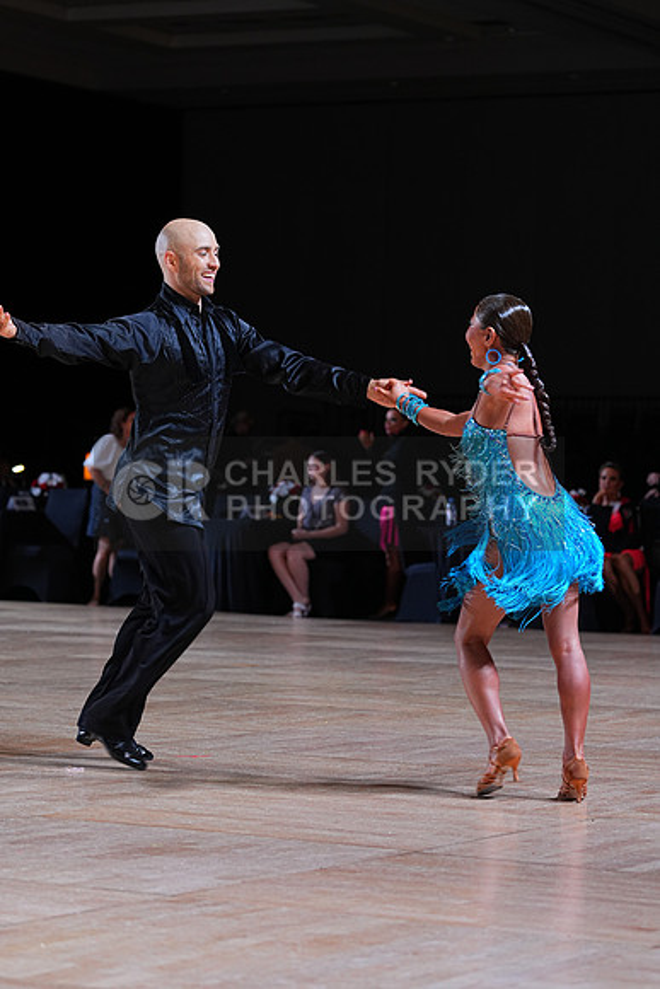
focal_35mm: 109
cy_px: 494
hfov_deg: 12.6
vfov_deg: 18.8
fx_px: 2995
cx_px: 330
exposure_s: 1/250
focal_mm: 109
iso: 640
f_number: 4
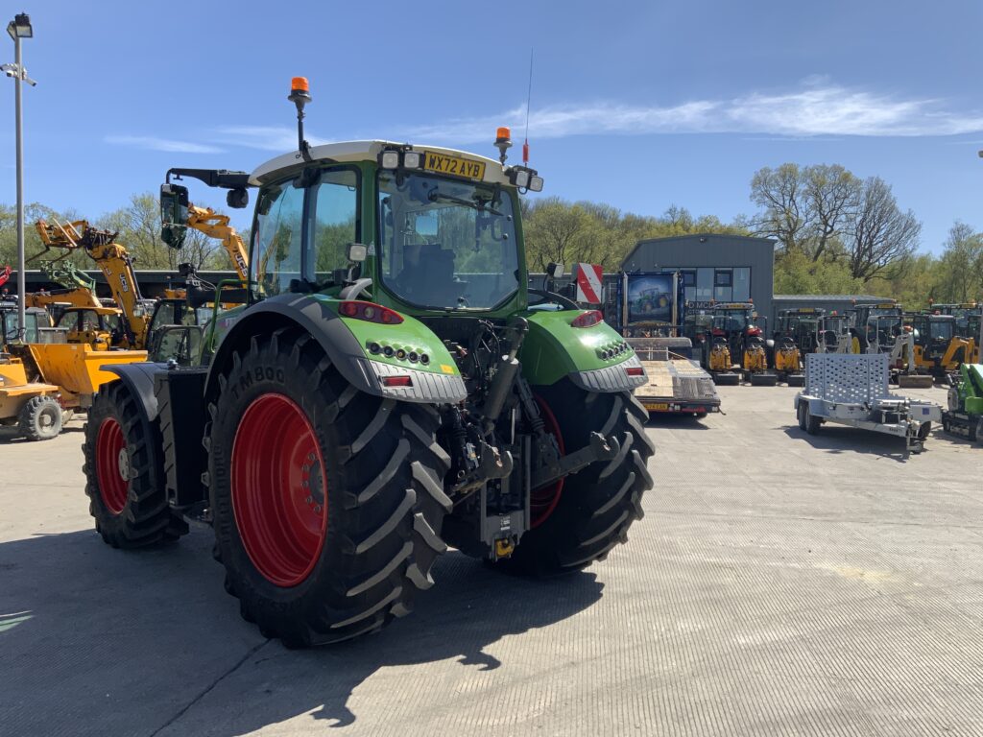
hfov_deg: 61.7
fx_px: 824
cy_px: 368
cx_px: 492
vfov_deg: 48.2
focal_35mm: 29
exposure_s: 1/1577
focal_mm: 3
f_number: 1.8
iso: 16
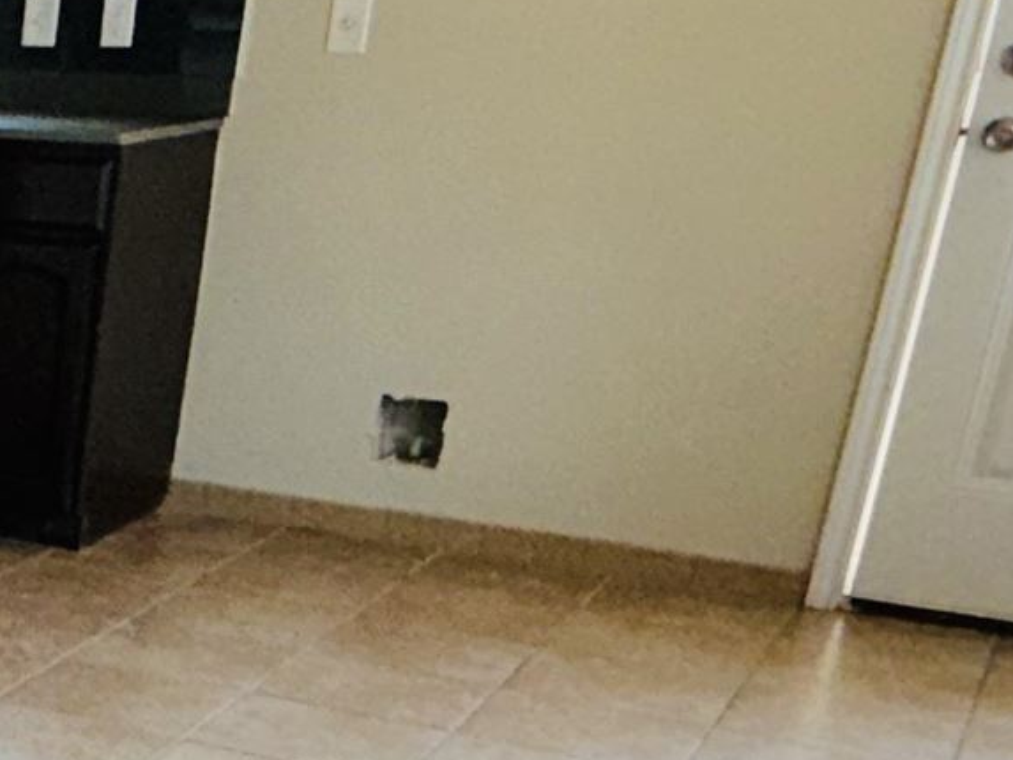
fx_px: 2195
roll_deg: -0.9
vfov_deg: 19.2
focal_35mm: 75
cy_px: 739
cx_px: -697
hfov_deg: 20.3
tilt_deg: -18.3
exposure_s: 1/122
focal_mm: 2.22
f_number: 2.2
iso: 64
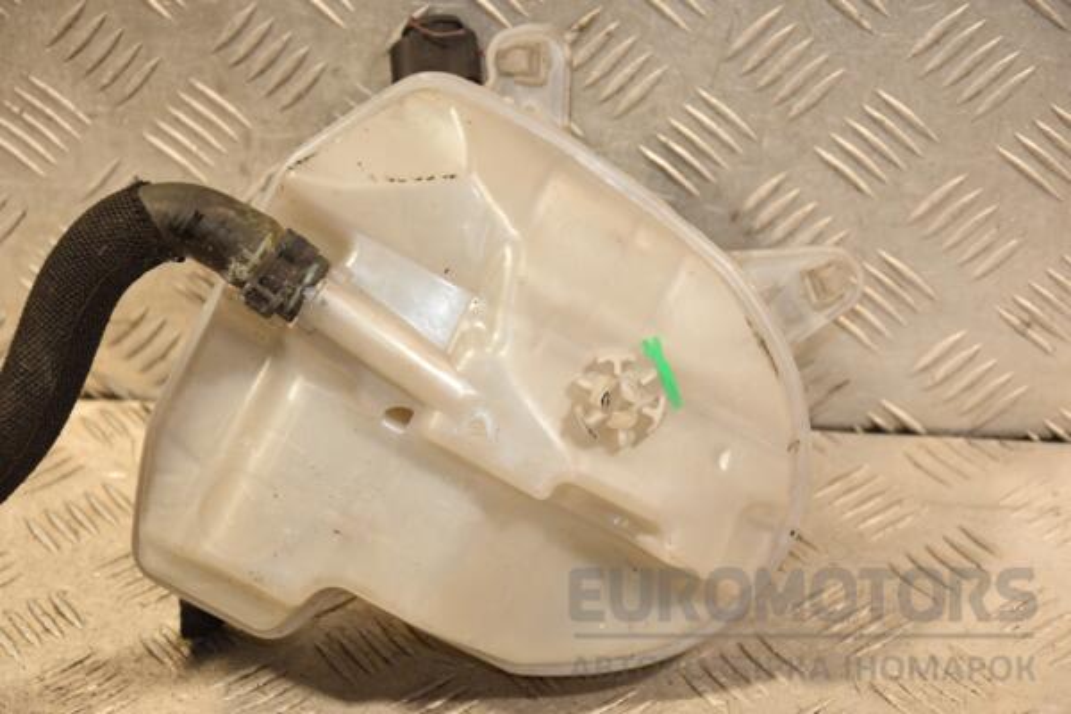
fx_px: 2945
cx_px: 536
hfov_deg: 20.6
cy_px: 357
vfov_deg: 13.8
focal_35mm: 99
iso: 800
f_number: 5.3
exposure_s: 1/160
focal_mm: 66
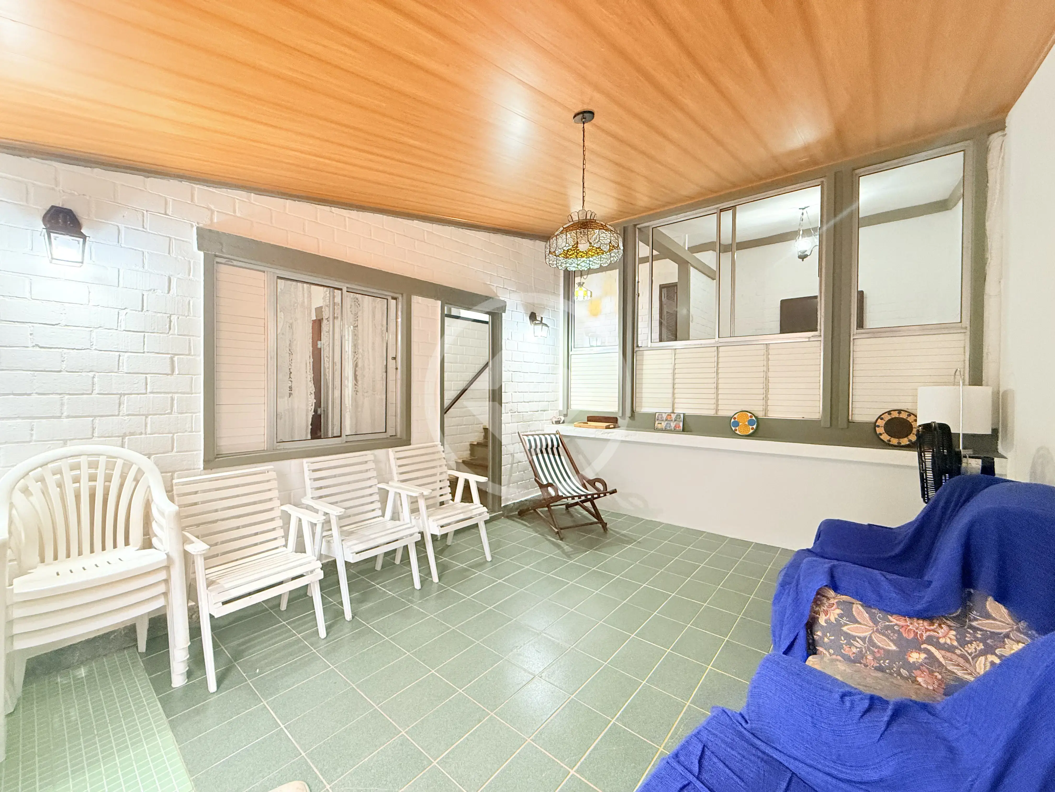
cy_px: 396
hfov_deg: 102.1
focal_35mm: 14
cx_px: 528
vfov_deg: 85.7
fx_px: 427
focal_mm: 2.22
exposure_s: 1/60
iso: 400
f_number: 2.2
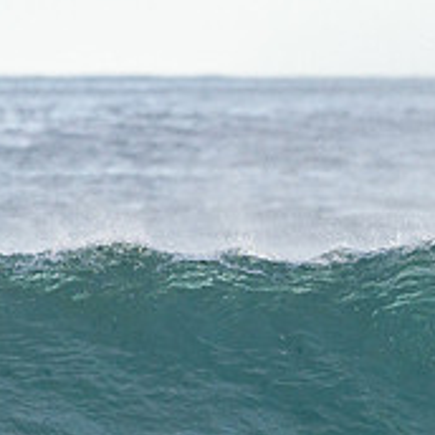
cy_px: 351
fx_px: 25022
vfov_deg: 1.0
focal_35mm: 1760
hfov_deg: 1.0
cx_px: 365
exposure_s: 1/2000
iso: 560
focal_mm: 500
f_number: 5.6
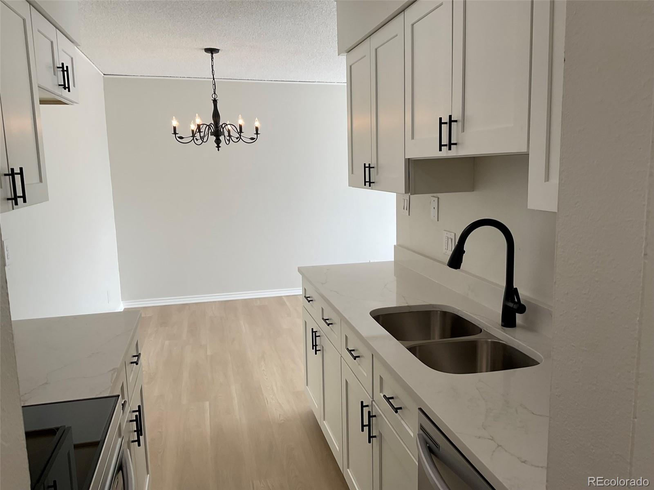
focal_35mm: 29
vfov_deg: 48.2
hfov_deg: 61.7
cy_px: 245
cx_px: 327
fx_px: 548
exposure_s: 1/163
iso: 16
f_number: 1.8
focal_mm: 3
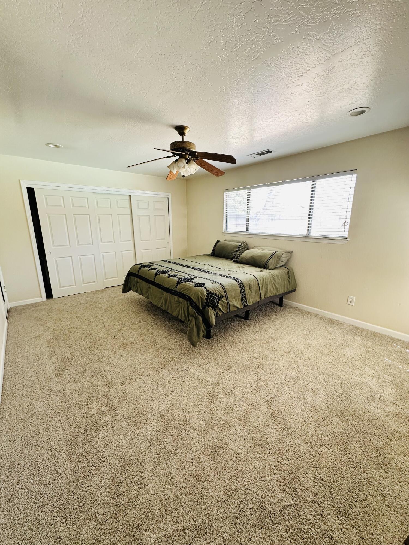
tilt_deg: -13.0
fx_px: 221
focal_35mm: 14
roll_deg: -1.2
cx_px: 204
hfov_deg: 85.7
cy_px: 272
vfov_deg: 102.1
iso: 160
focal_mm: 2.22
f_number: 2.2
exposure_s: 1/99
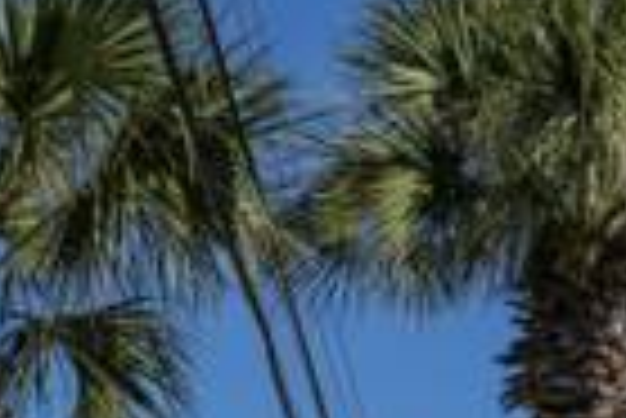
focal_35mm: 138
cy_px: 858
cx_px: -721
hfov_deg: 12.6
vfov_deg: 9.3
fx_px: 2402
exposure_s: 1/200
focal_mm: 30
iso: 100
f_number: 11
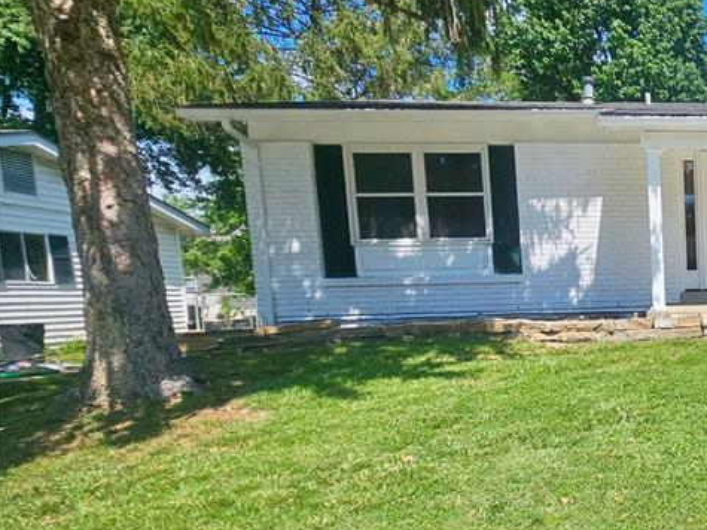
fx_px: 572
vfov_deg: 48.8
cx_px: 758
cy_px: 360
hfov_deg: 47.9
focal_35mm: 28
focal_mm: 2.2
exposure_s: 1/3333
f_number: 2.2
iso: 50
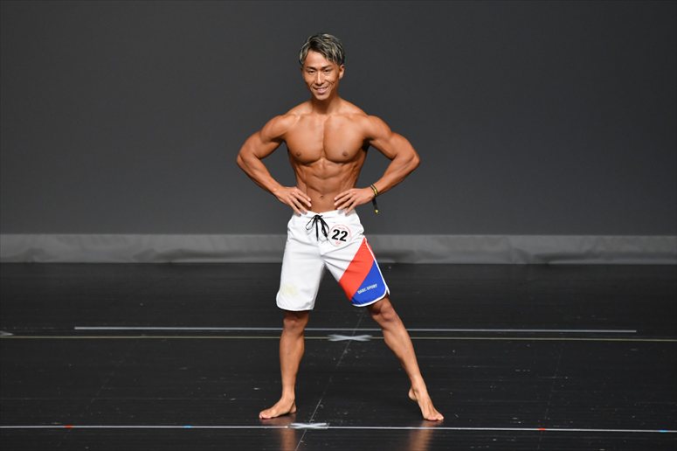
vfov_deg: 3.7
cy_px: 226
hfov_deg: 5.5
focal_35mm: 375
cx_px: 338
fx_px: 7049
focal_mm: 250
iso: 2000
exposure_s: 1/400
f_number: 5.6
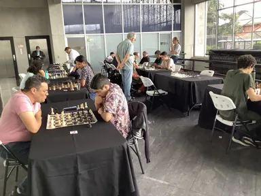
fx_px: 234
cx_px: 130
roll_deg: +0.8
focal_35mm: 31
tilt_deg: -14.8
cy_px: 98
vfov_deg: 45.4
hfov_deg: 58.4
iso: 80
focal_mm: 3.3
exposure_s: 1/60
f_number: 2.4
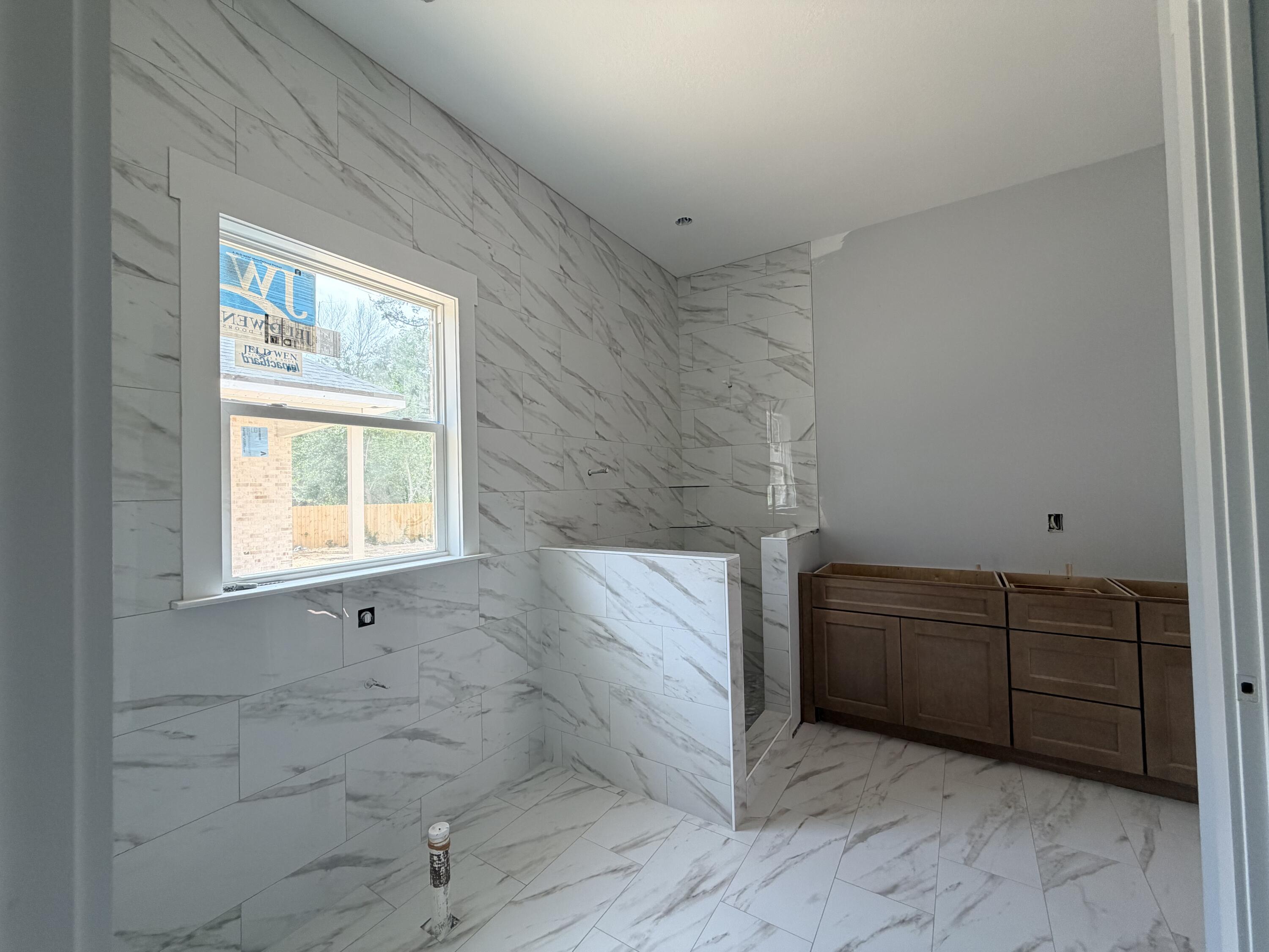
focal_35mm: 14
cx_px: 634
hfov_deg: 102.1
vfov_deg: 85.7
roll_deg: +2.1
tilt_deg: +1.8
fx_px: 513
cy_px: 476
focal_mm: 2.22
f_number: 2.2
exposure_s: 1/121
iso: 125
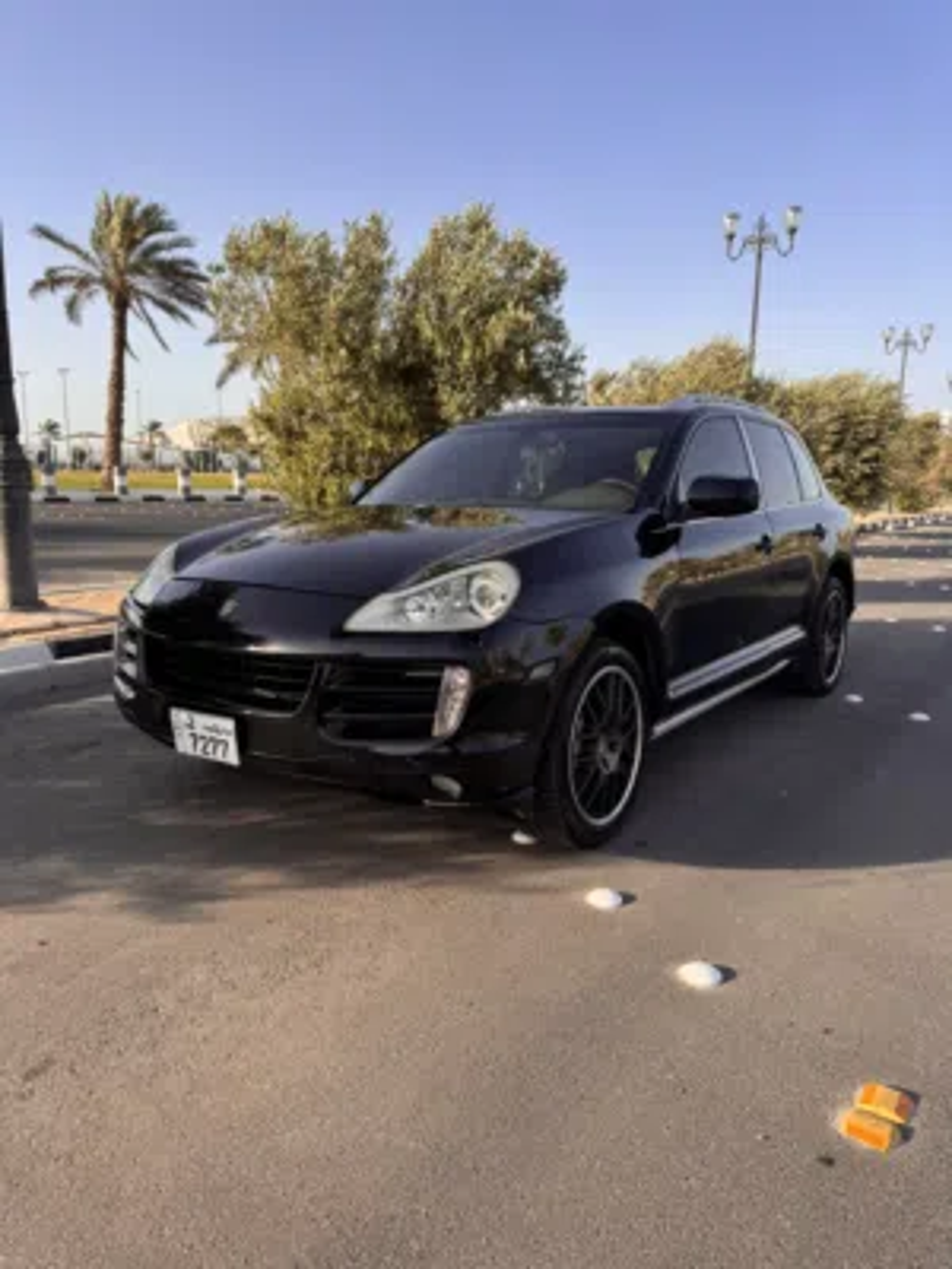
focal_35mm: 24
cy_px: 634
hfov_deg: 56.8
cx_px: 476
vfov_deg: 71.6
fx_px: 880
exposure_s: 1/1767
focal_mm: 6.76
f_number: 1.78
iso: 80
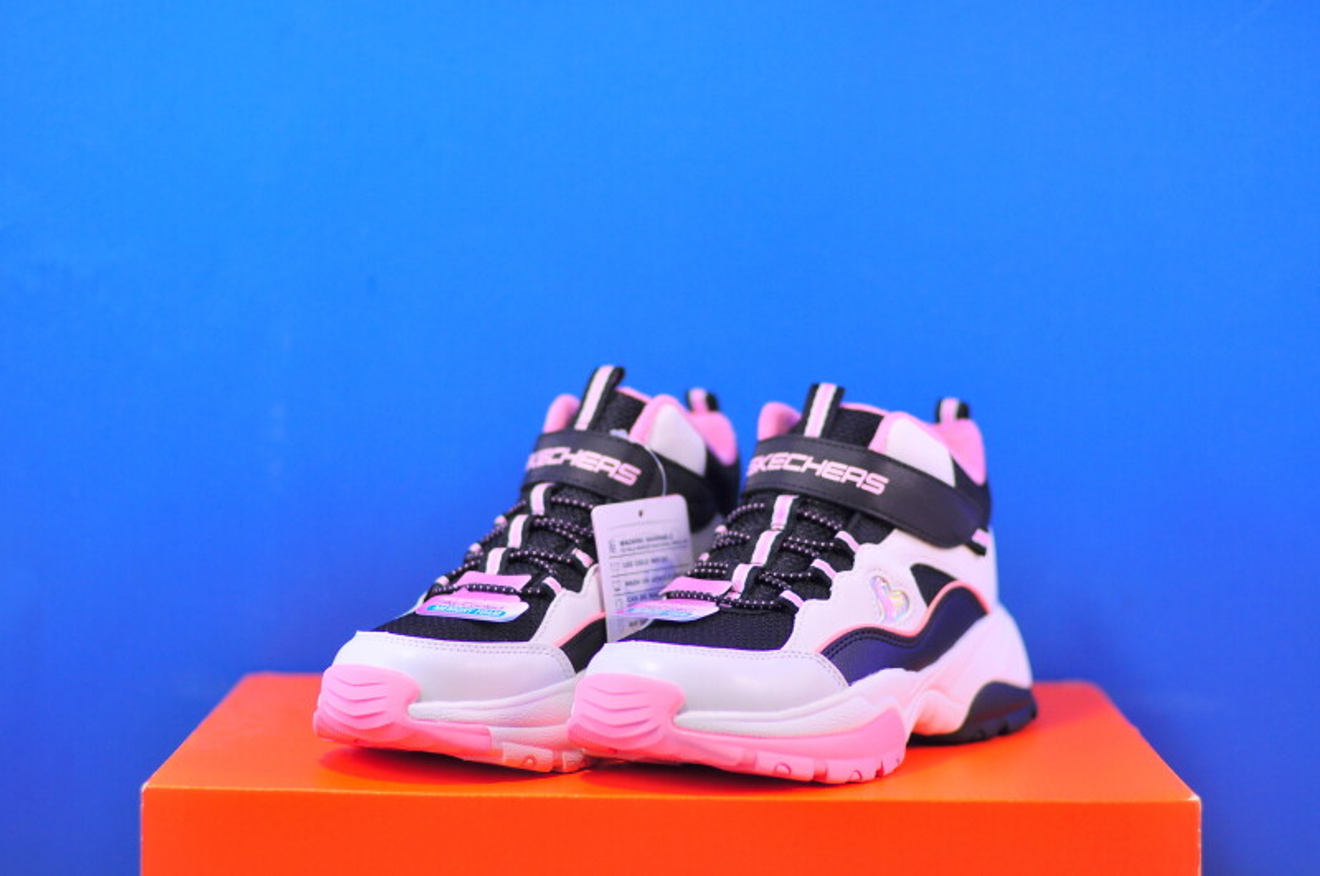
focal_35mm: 75
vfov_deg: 18.1
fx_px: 2746
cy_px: 438
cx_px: 660
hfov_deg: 27.0
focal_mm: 50
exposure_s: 1/320
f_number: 2
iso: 250
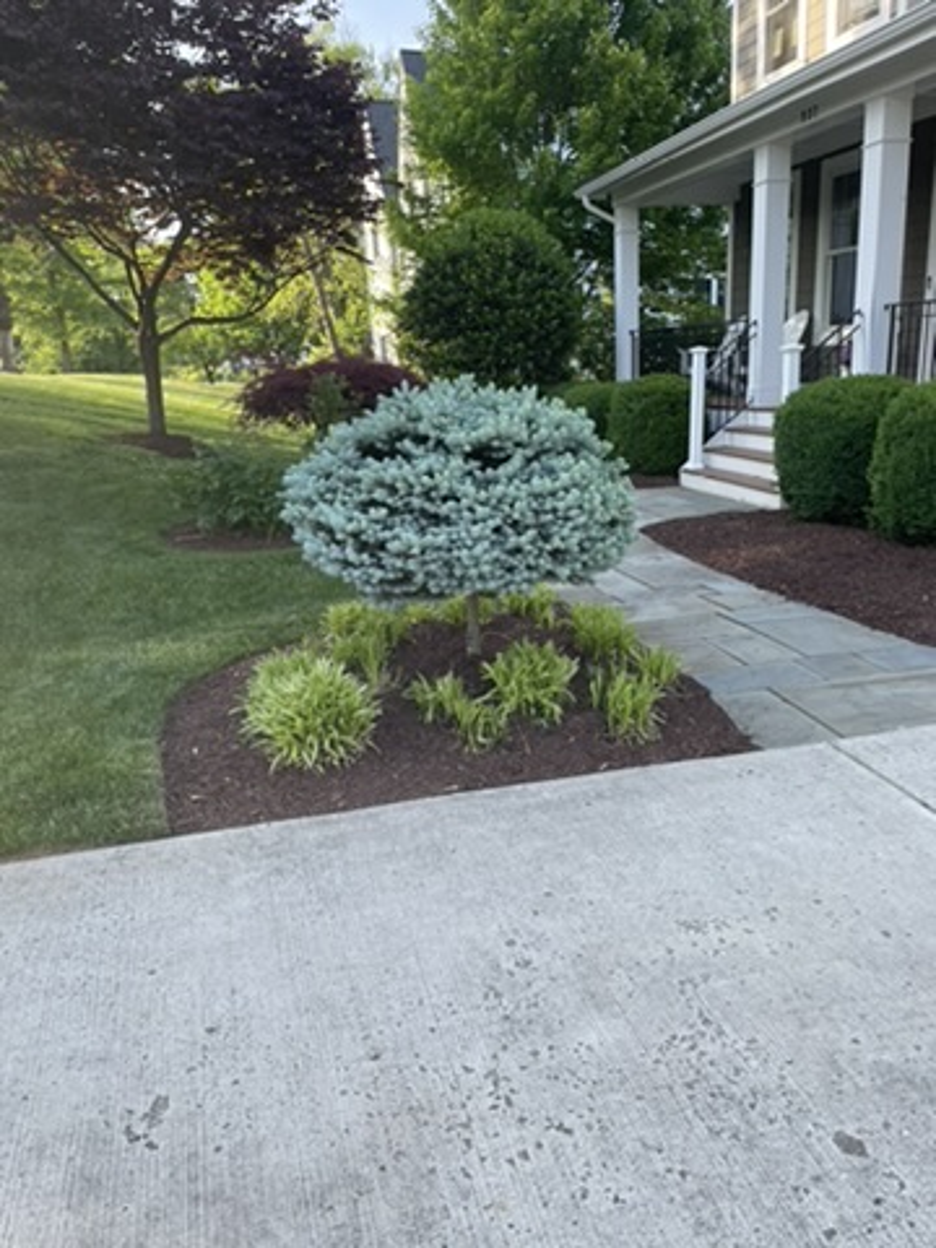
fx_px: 937
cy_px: 624
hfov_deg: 53.1
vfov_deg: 67.3
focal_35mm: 26
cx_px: 468
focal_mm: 4.2
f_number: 1.6
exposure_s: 1/326
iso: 32
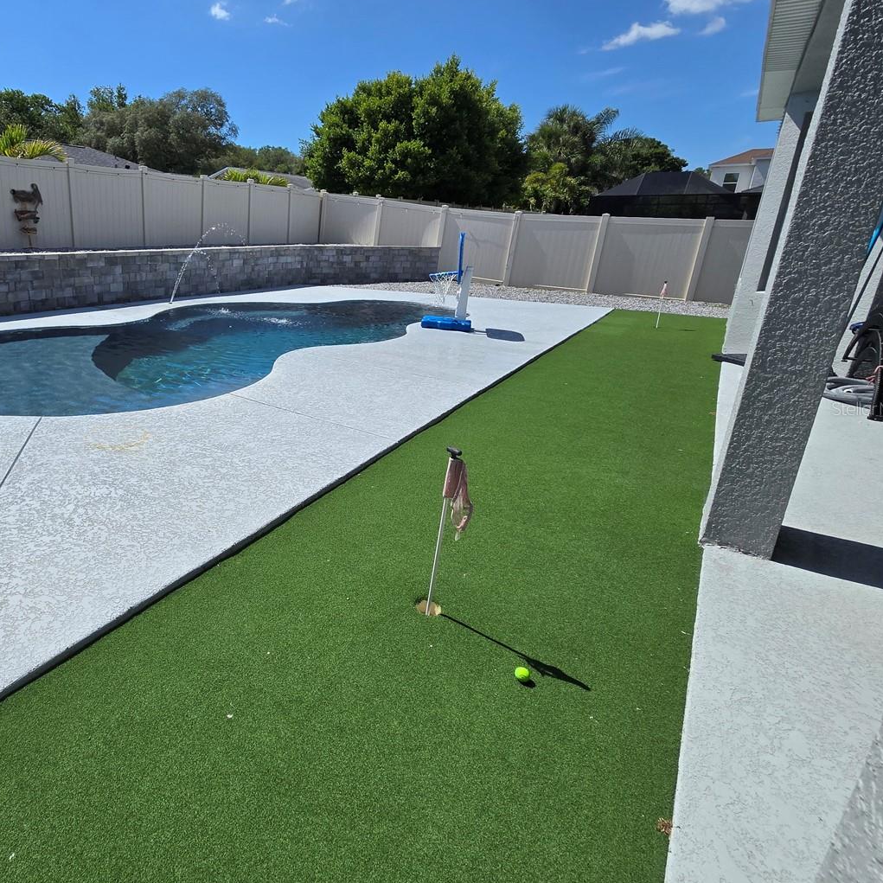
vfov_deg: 80.6
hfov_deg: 74.9
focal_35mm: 18
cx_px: 221
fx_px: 519
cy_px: 408
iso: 50
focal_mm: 2.2
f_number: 2.2
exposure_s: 1/3913
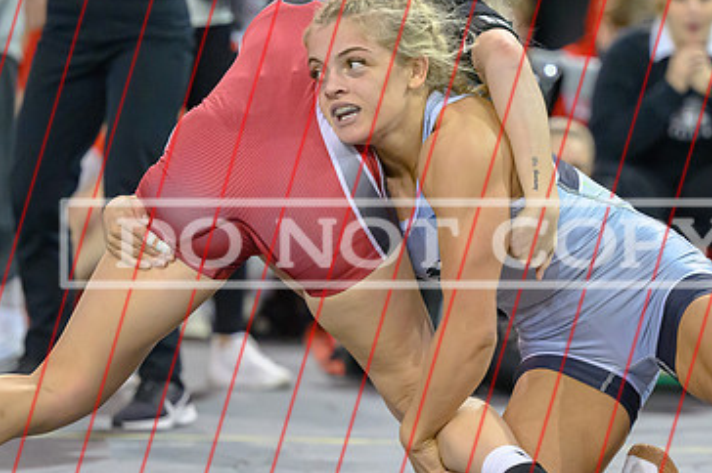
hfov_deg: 7.8
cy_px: 231
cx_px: 550
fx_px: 5217
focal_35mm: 264
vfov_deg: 5.2
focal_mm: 125
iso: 6400
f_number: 2.8
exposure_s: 1/800
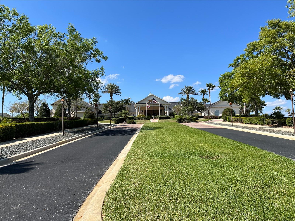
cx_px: 148
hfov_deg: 67.3
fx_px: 222
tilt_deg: +4.9
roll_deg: +0.3
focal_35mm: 26
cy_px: 110
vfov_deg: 53.1
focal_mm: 5.1
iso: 50
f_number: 1.6
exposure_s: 1/3135
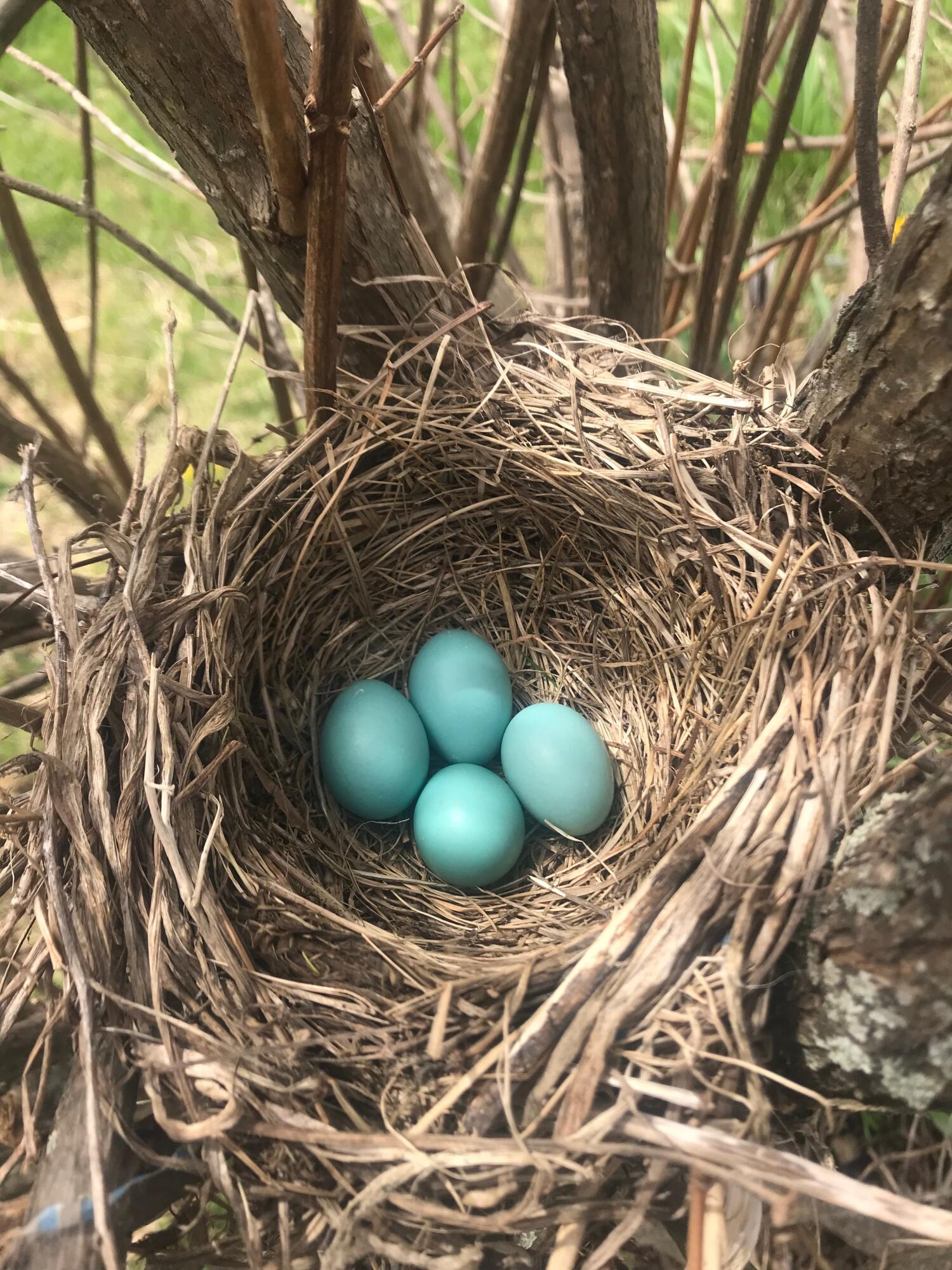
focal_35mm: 28
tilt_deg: -51.5
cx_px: 476
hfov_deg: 49.7
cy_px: 635
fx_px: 1027
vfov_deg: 63.4
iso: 20
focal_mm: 3.99
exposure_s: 1/665
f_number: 1.8
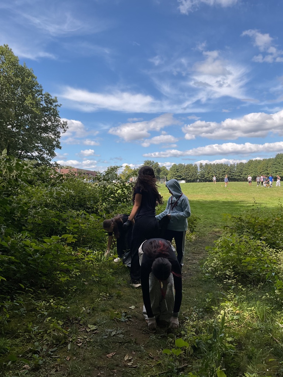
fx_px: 316
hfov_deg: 48.2
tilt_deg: -1.9
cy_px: 188
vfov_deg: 61.7
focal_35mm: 29
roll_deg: +0.6
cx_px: 142
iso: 16
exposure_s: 1/1221
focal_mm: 3
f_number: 1.8
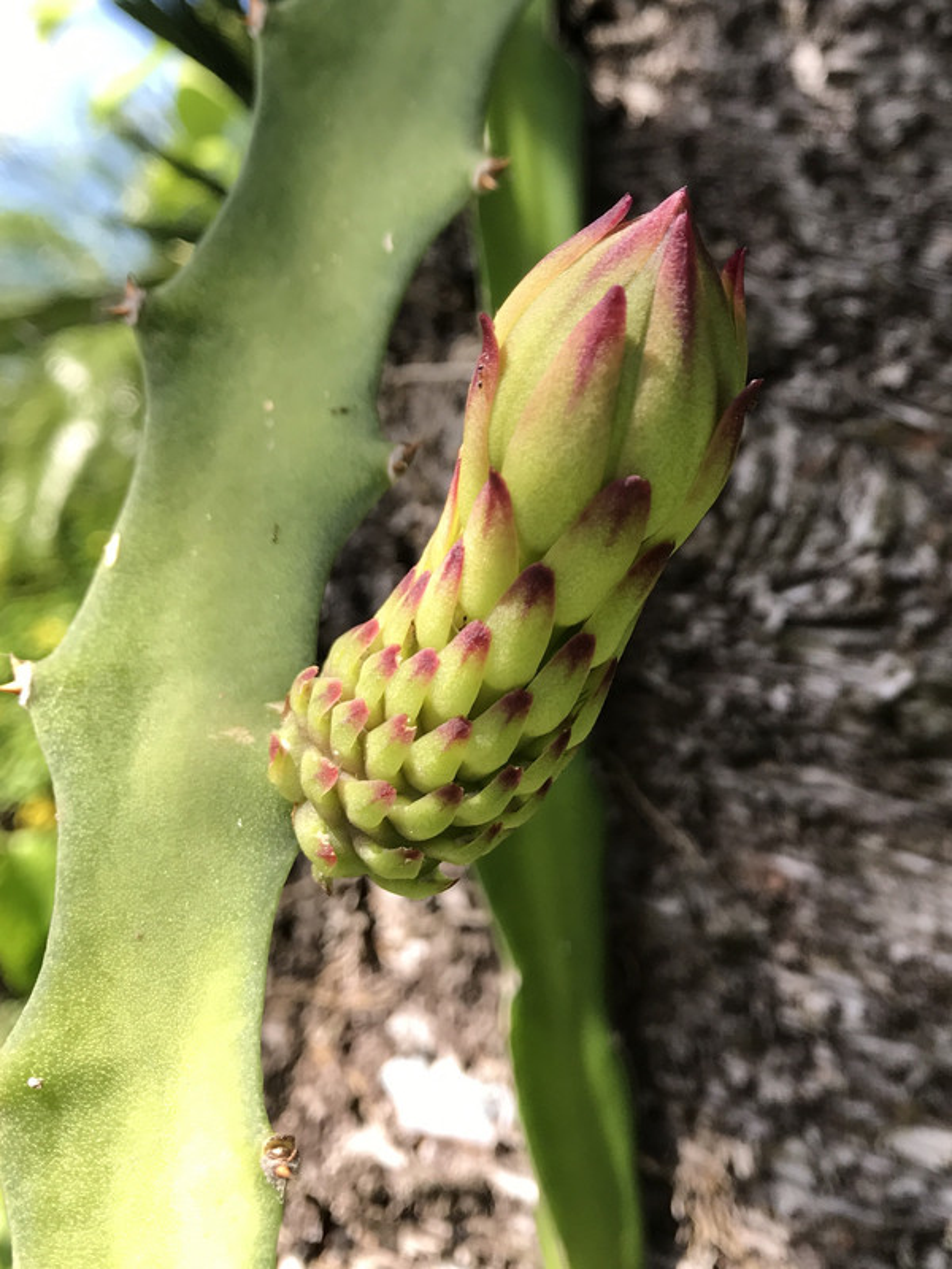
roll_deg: -5.2
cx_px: 476
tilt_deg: +6.3
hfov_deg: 49.7
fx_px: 1027
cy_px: 634
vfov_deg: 63.4
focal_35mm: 28
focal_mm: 3.99
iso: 20
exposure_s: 1/504
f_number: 1.8
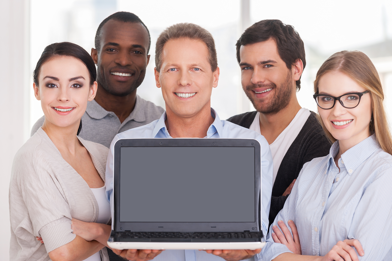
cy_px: 130
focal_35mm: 130
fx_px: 1415
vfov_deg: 10.5
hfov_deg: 15.8
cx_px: 196
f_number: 5.6
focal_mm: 130
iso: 200
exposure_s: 1/125
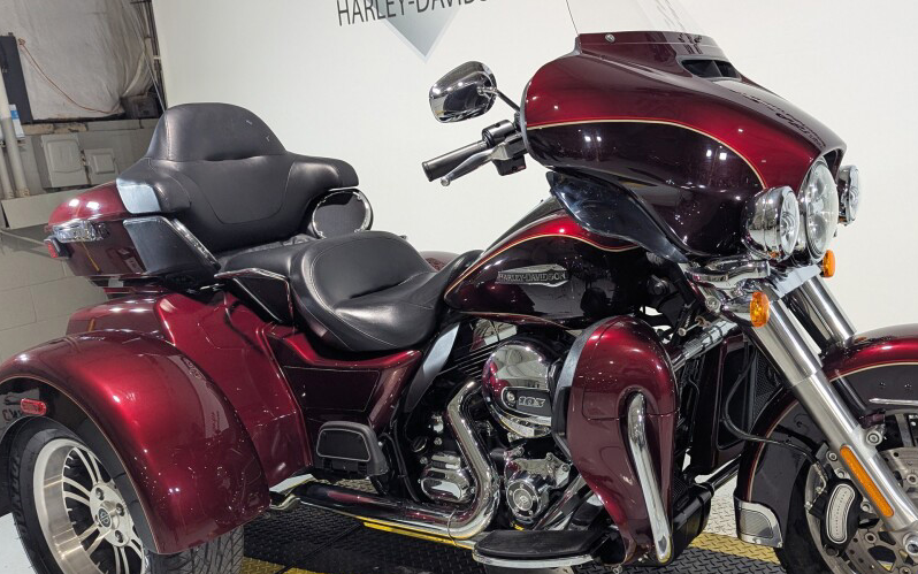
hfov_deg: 56.1
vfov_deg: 37.3
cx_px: 570
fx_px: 851
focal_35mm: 34
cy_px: 313
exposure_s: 1/120
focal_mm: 6.81
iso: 132
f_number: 1.85
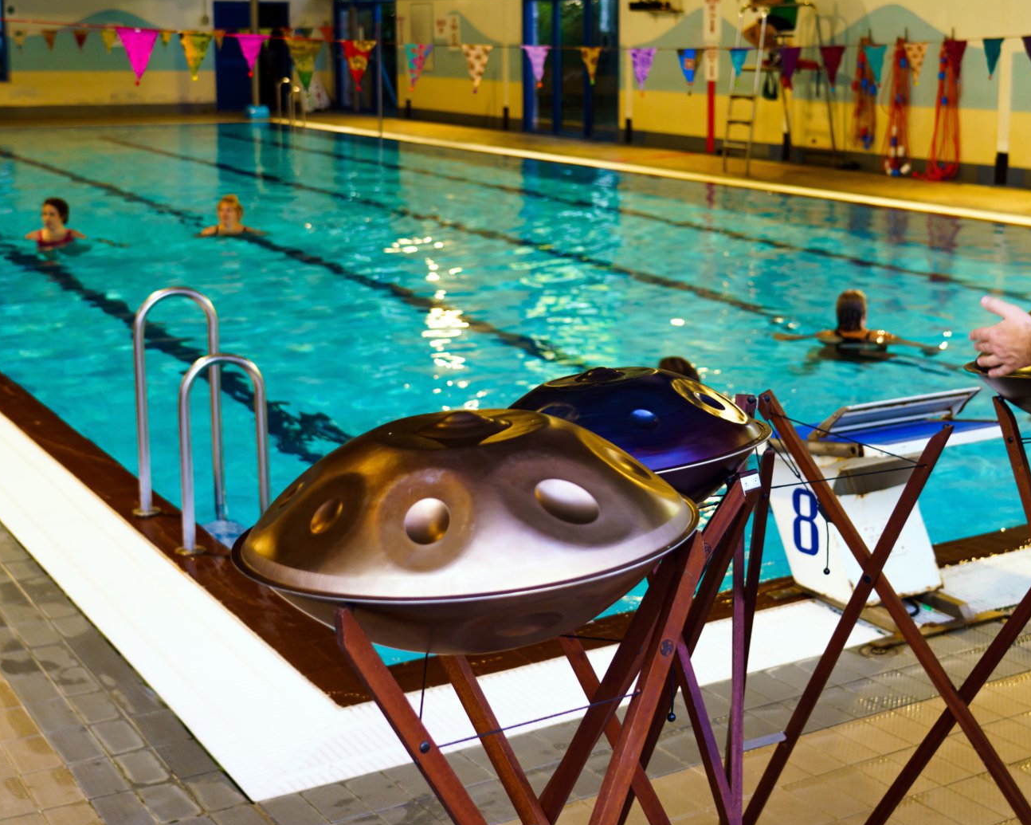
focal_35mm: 52
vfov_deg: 29.0
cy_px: 293
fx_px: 1587
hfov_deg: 35.8
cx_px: 630
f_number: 4
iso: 500
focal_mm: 35
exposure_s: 1/200
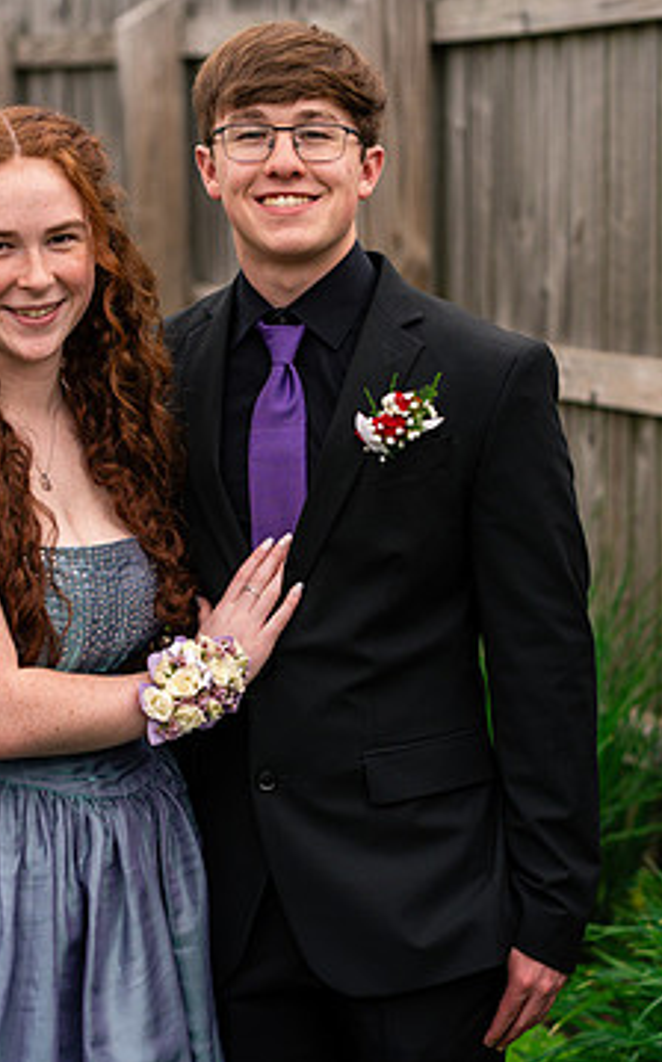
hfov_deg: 9.4
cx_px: 290
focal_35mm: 140
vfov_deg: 14.9
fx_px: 4046
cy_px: 496
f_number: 3.5
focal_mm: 85
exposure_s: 1/1000
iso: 400
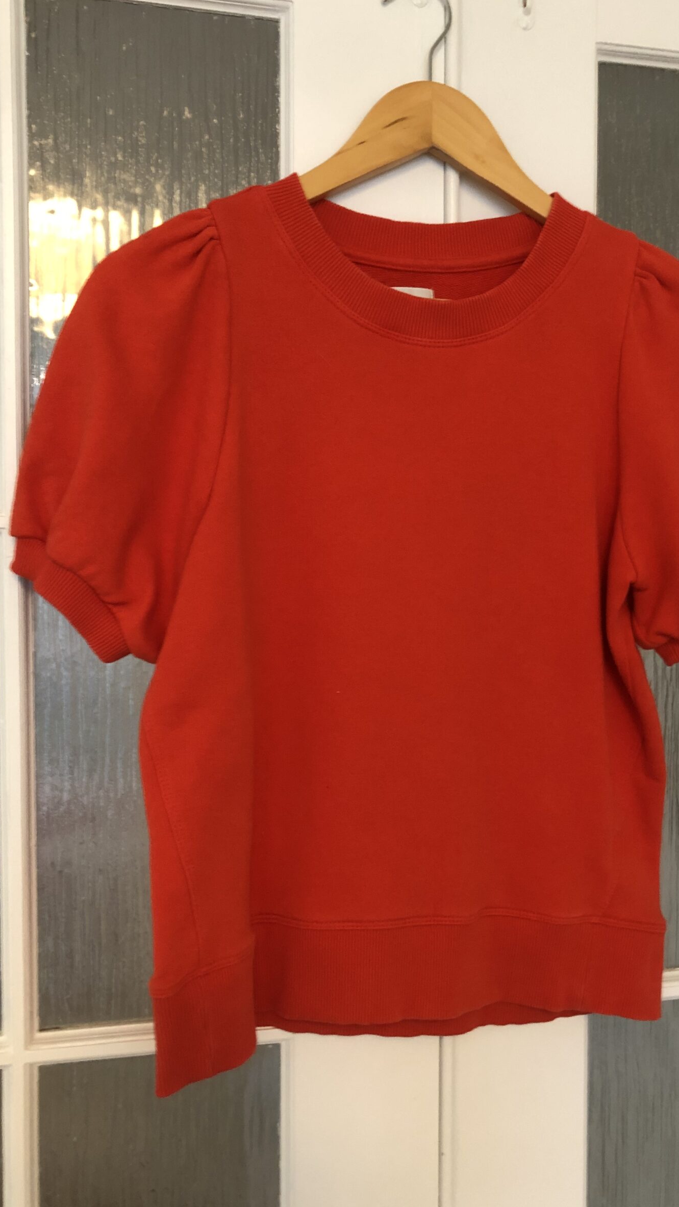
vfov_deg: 59.5
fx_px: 1056
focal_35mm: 33
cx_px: 372
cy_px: 620
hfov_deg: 35.6
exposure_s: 1/9
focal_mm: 3.99
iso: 100
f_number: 1.8
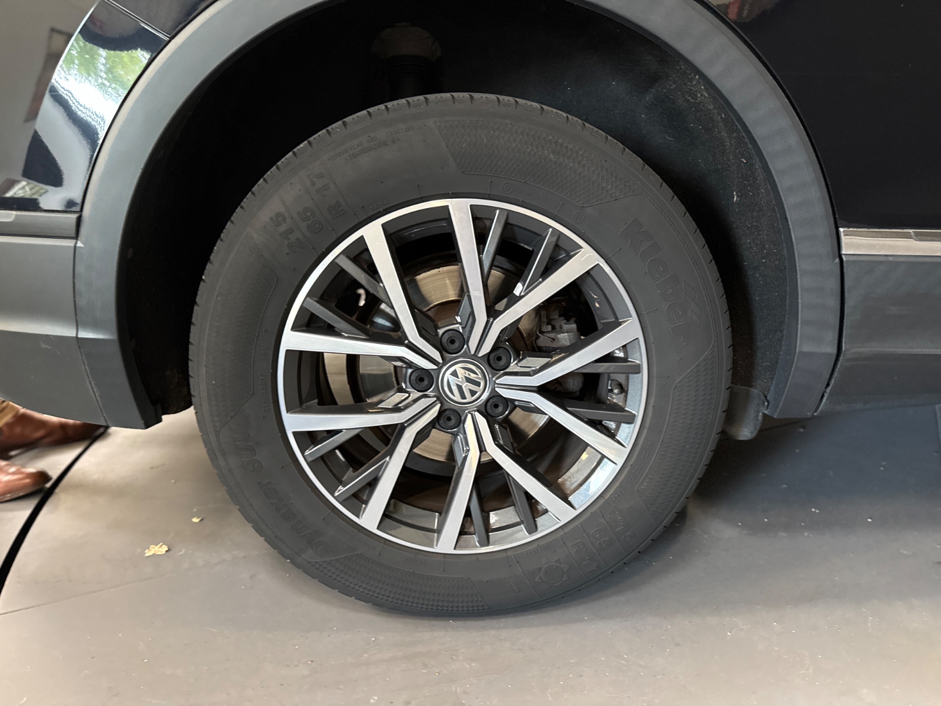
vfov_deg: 56.8
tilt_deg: -13.4
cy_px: 353
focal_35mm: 24
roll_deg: +0.3
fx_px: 652
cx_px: 470
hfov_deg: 71.6
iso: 640
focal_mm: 6.76
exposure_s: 1/33
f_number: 1.78
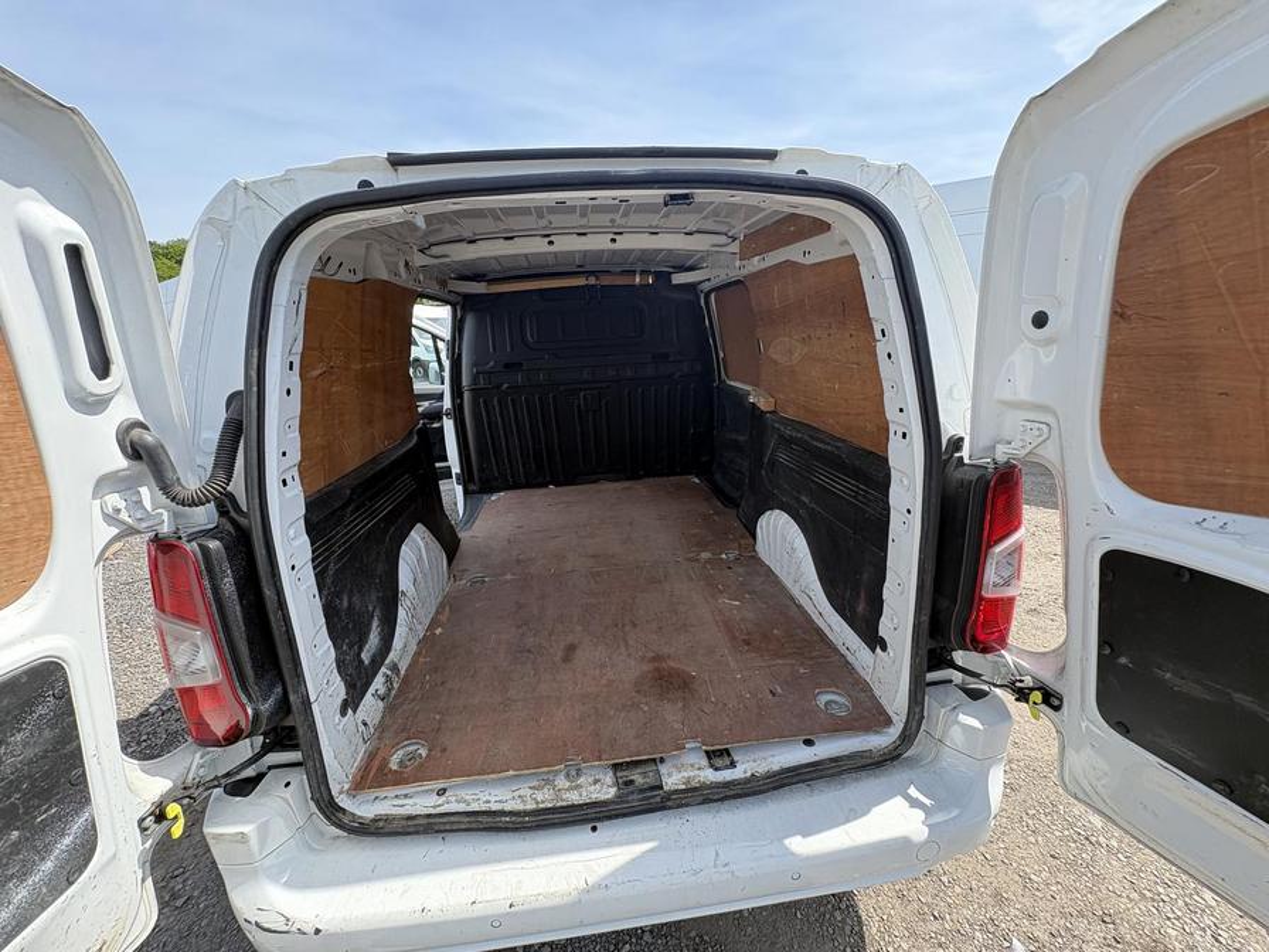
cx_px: 634
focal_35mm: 14
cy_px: 476
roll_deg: -4.2
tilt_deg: -18.9
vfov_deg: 85.7
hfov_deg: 102.1
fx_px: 513
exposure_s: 1/234
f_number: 2.2
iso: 64
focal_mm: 2.22
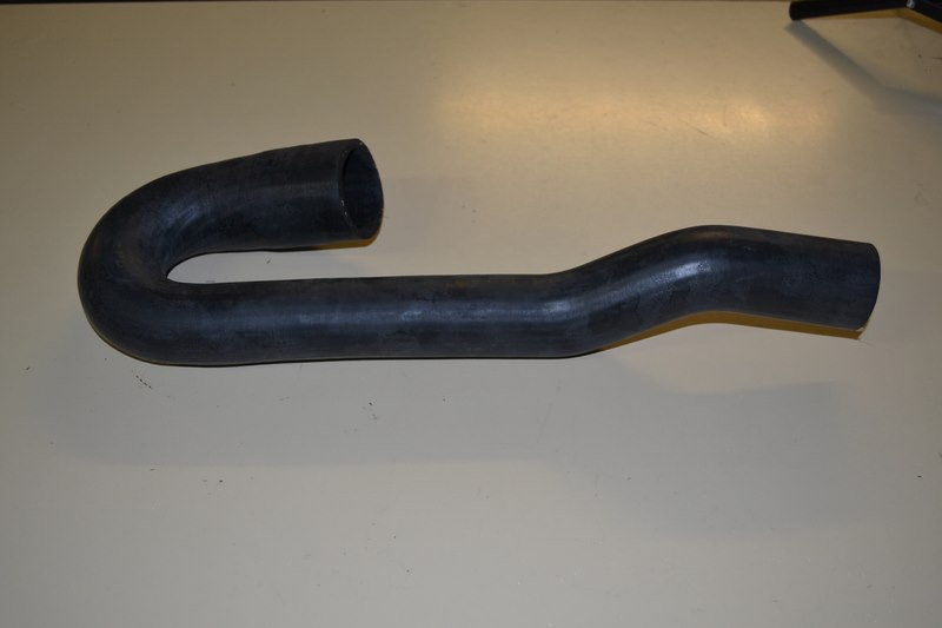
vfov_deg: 36.9
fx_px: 942
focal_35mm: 36
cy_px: 314
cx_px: 471
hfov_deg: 53.1
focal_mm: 24
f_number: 4
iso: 360
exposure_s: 1/60
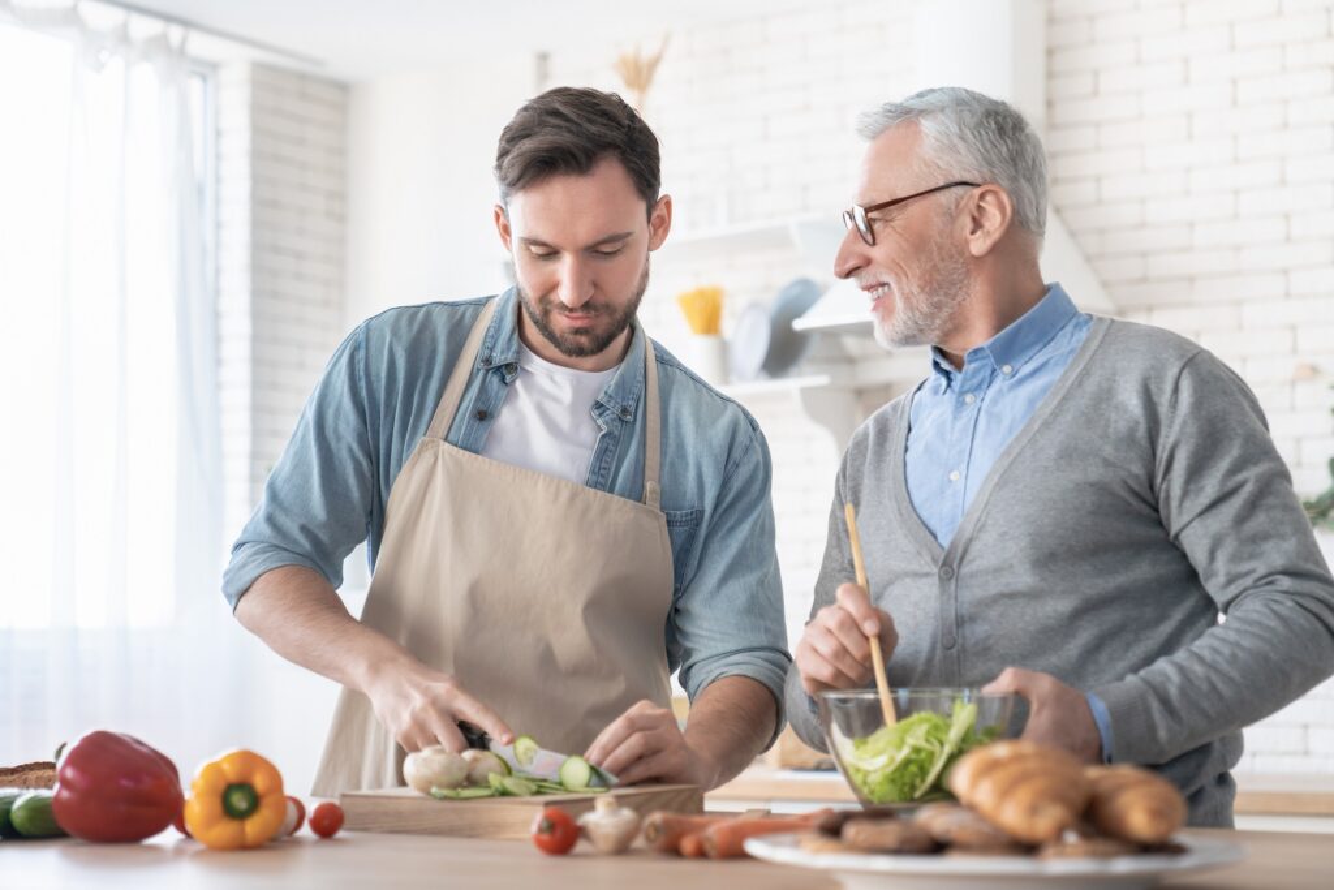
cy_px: 445
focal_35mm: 65
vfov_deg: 20.9
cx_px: 667
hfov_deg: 31.0
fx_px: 2409
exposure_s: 1/400
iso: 500
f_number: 2.8
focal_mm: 65
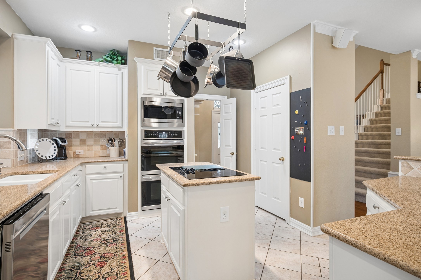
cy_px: 140
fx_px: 216
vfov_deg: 65.9
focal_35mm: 18
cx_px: 210
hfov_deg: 88.4
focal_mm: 18.5
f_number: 8
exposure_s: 1/2.5
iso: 250
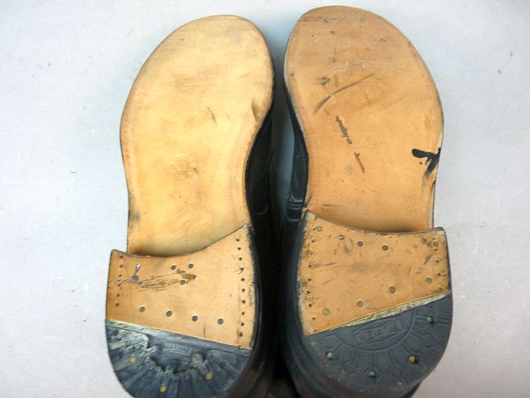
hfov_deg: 65.3
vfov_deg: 51.4
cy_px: 199
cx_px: 265
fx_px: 413
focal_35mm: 27
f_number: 2.8
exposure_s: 1/30
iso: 200
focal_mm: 4.8
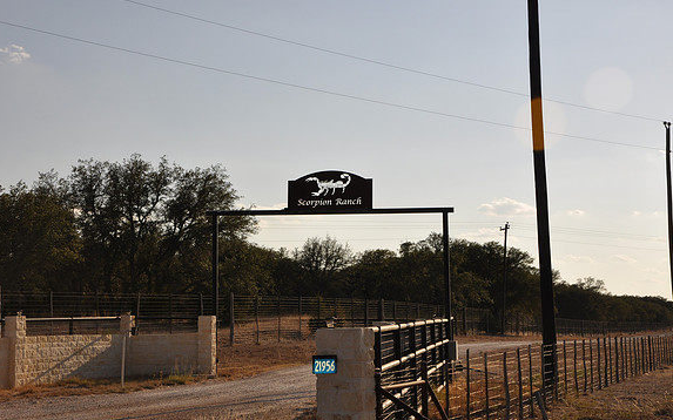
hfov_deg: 29.6
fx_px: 1275
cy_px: 216
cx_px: 338
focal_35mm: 70
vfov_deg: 18.7
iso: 200
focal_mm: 45
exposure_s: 1/200
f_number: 11
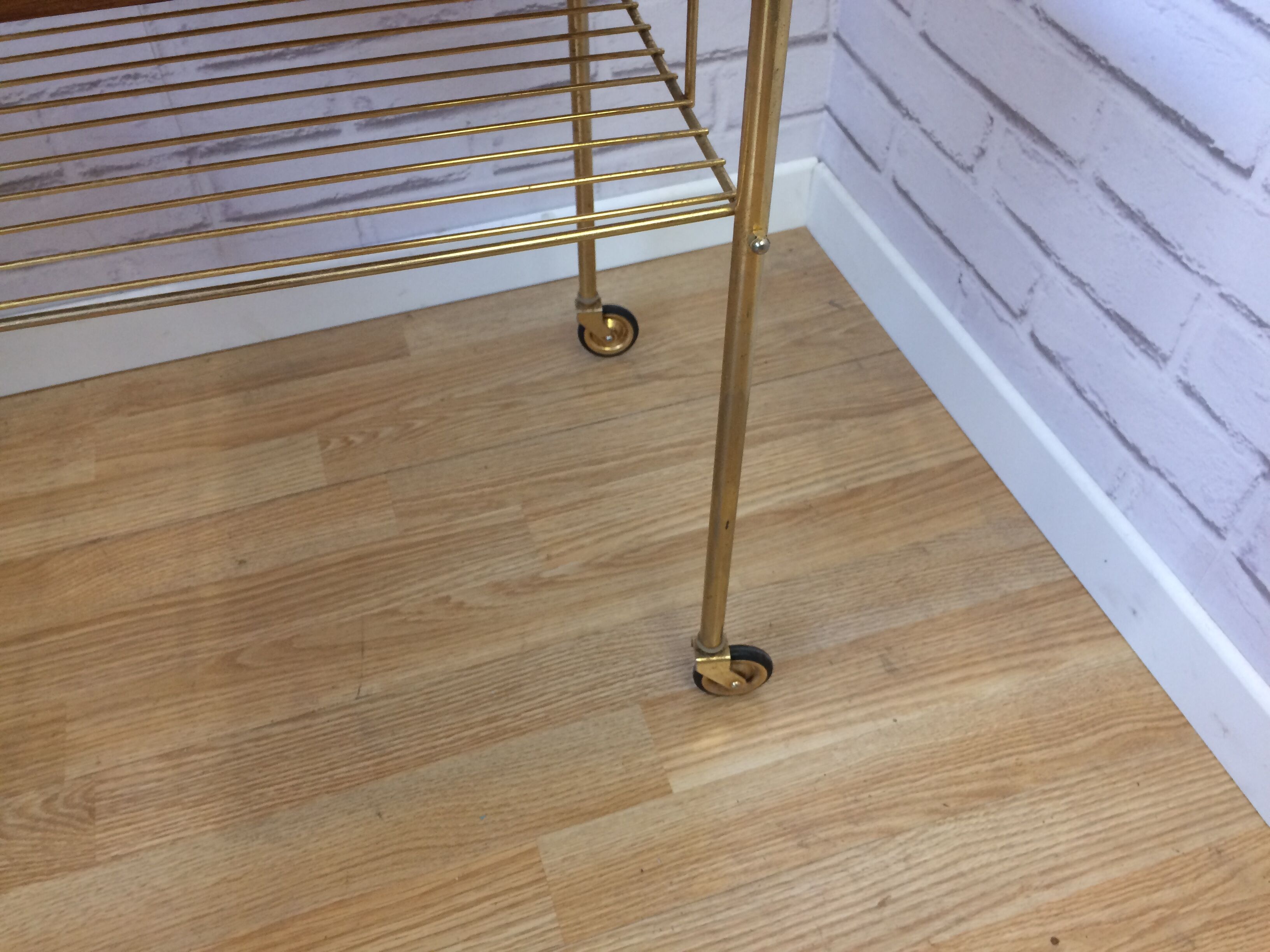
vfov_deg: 48.2
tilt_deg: -47.0
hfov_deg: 61.7
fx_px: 1064
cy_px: 476
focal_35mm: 29
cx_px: 635
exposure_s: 1/33
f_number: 2.2
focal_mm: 4.15
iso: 64
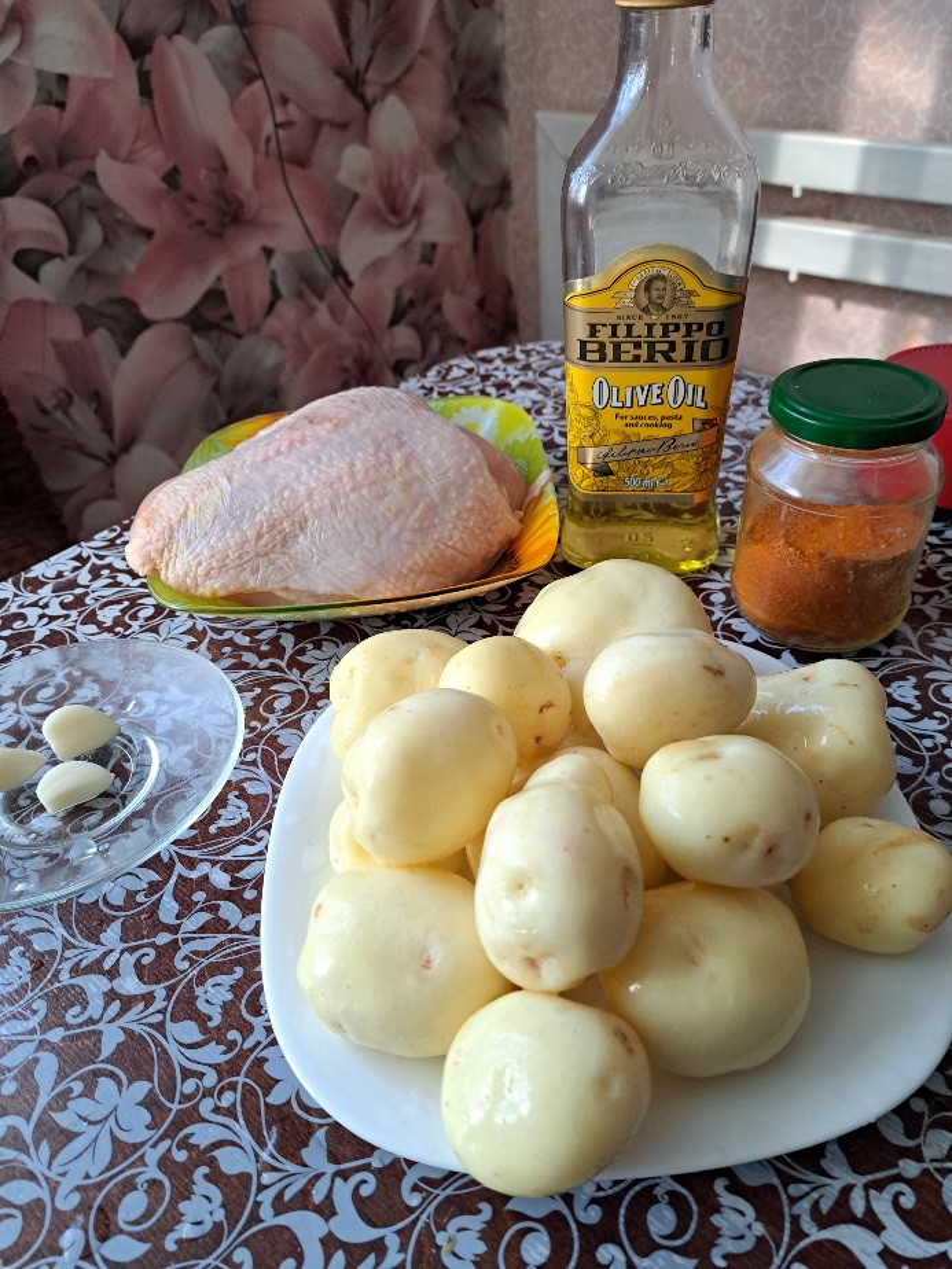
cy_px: 634
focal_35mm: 24
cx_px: 476
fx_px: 880
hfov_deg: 56.8
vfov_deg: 71.6
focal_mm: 5.23
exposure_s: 1/50
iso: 125
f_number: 1.8
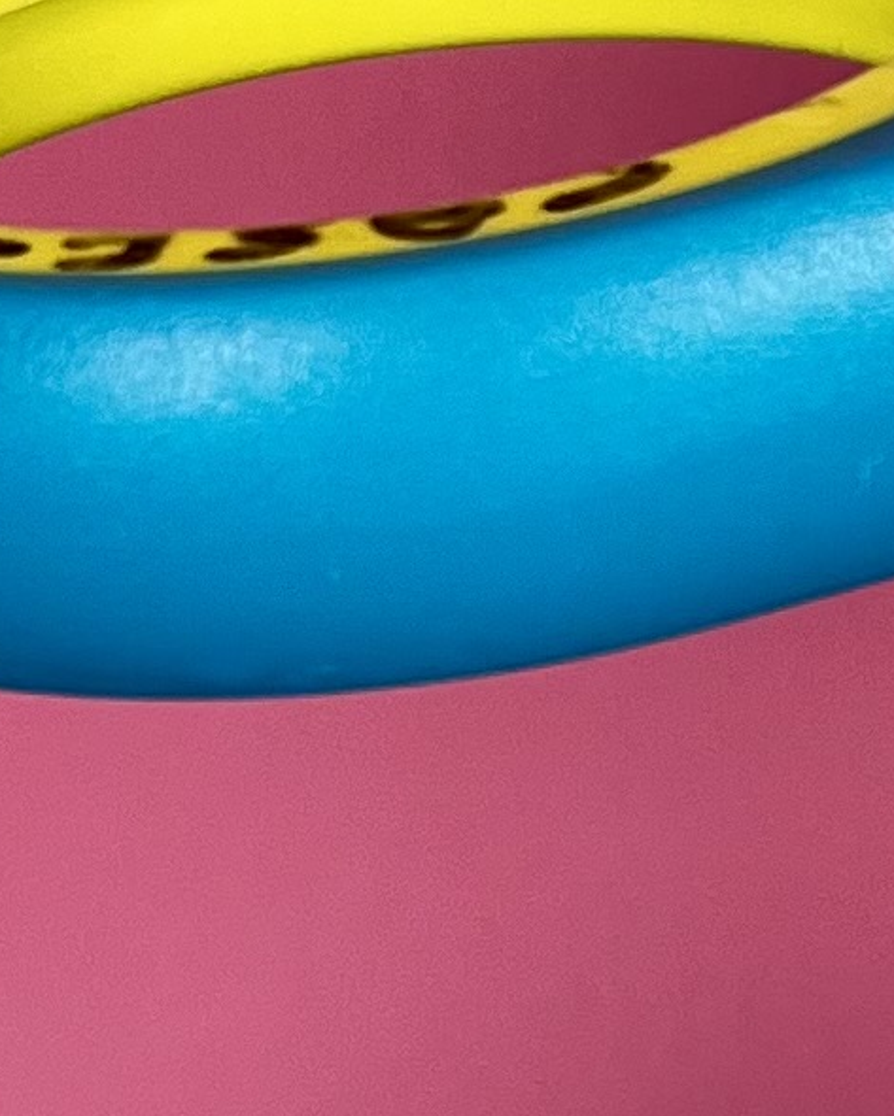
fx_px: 5720
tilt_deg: -21.9
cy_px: 753
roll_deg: -0.4
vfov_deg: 11.1
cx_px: 1741
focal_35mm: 173
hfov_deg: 8.5
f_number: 1.5
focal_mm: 5.7
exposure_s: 1/120
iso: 40
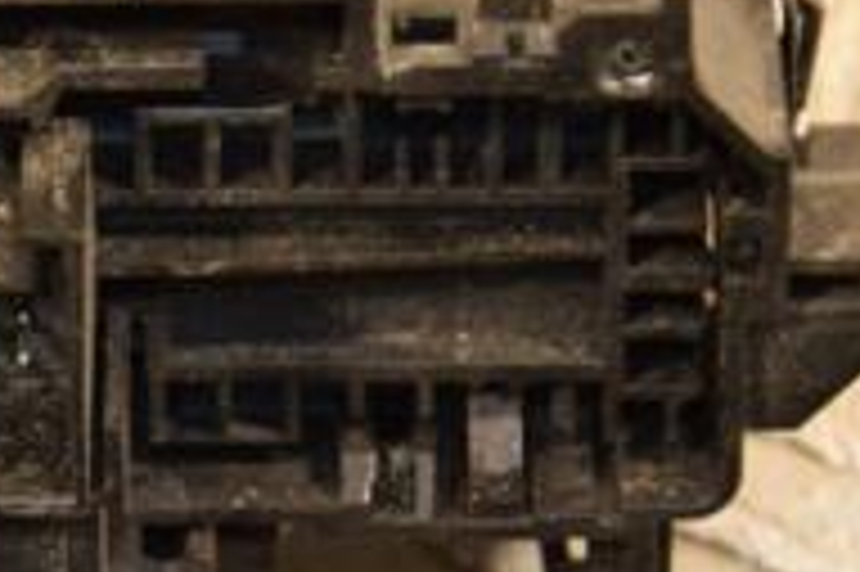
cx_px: -86
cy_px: 333
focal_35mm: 496
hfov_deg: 4.2
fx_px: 11828
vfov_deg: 2.8
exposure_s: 1/125
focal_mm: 105
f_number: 5.6
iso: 800
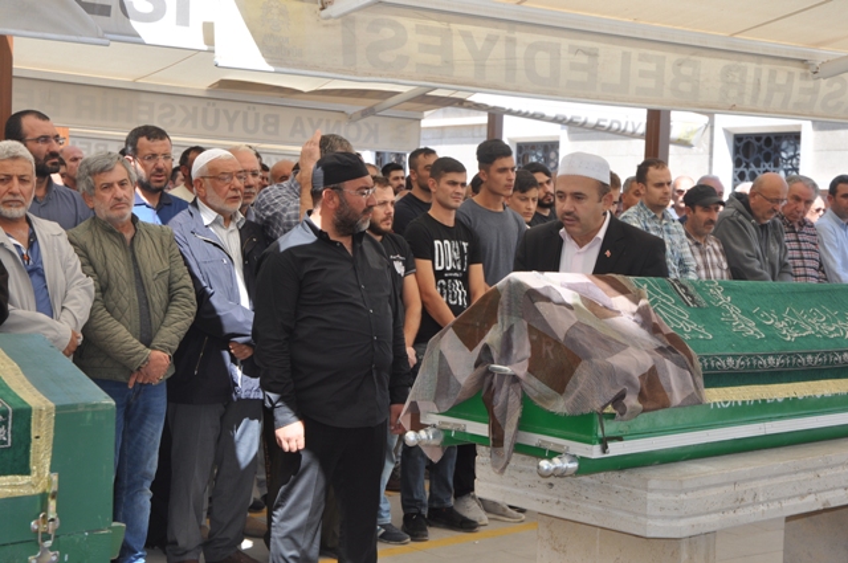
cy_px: 282
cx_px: 424
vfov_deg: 20.6
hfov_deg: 30.5
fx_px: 1553
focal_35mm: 66
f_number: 6.3
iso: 200
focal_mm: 44
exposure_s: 1/200
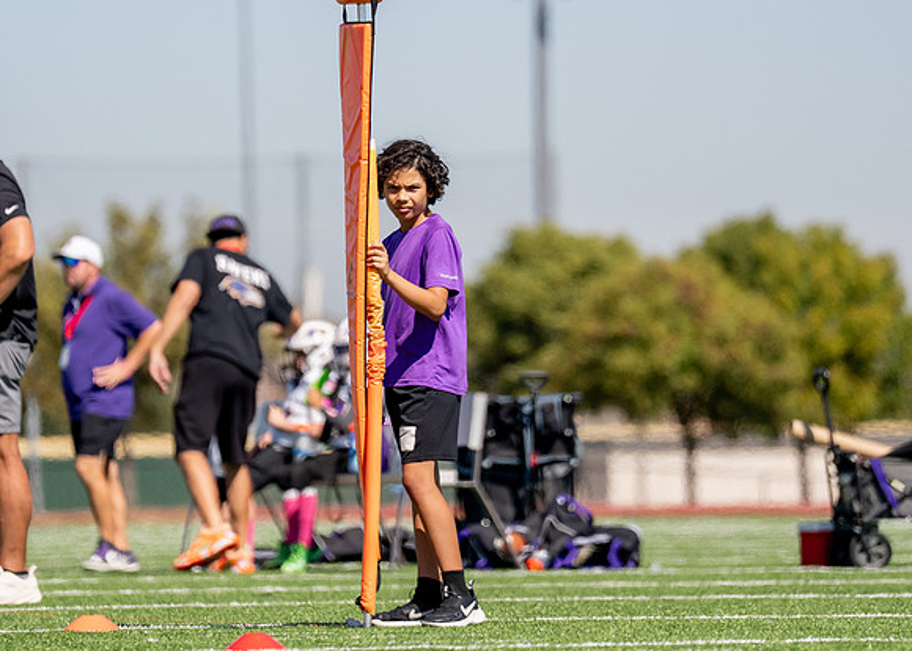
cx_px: 368
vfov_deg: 3.8
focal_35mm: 381
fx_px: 9855
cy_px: 287
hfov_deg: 5.3
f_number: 2.8
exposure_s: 1/5000
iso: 200
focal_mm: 200
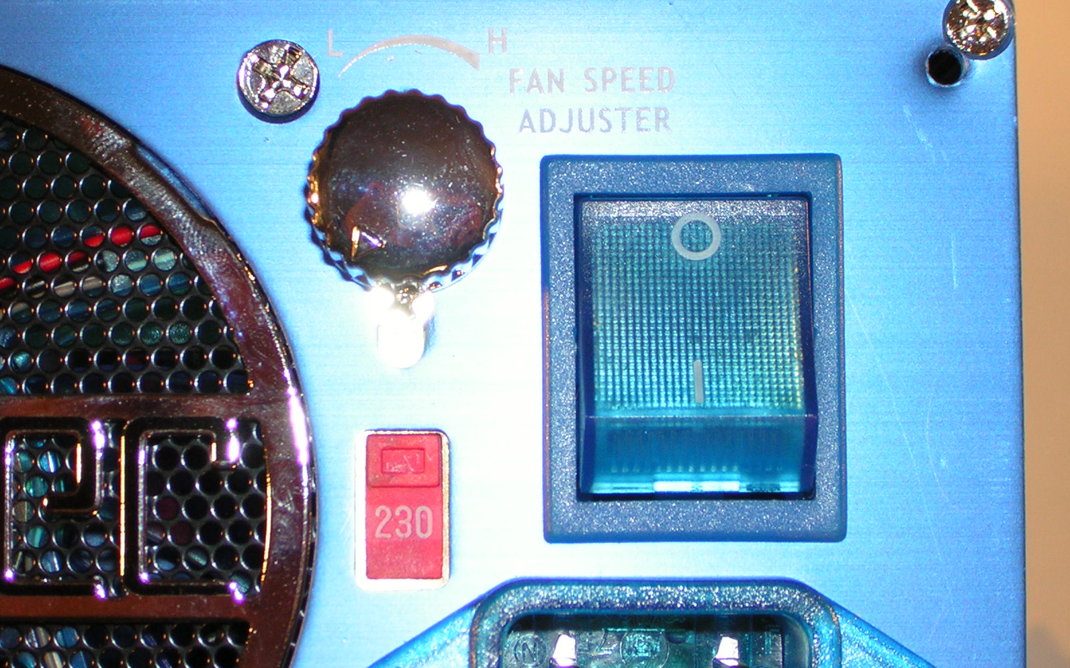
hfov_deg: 18.1
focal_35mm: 115
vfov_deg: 11.4
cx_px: 535
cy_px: 271
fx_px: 3353
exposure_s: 1/60.1
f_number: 4.7
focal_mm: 14.1
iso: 50
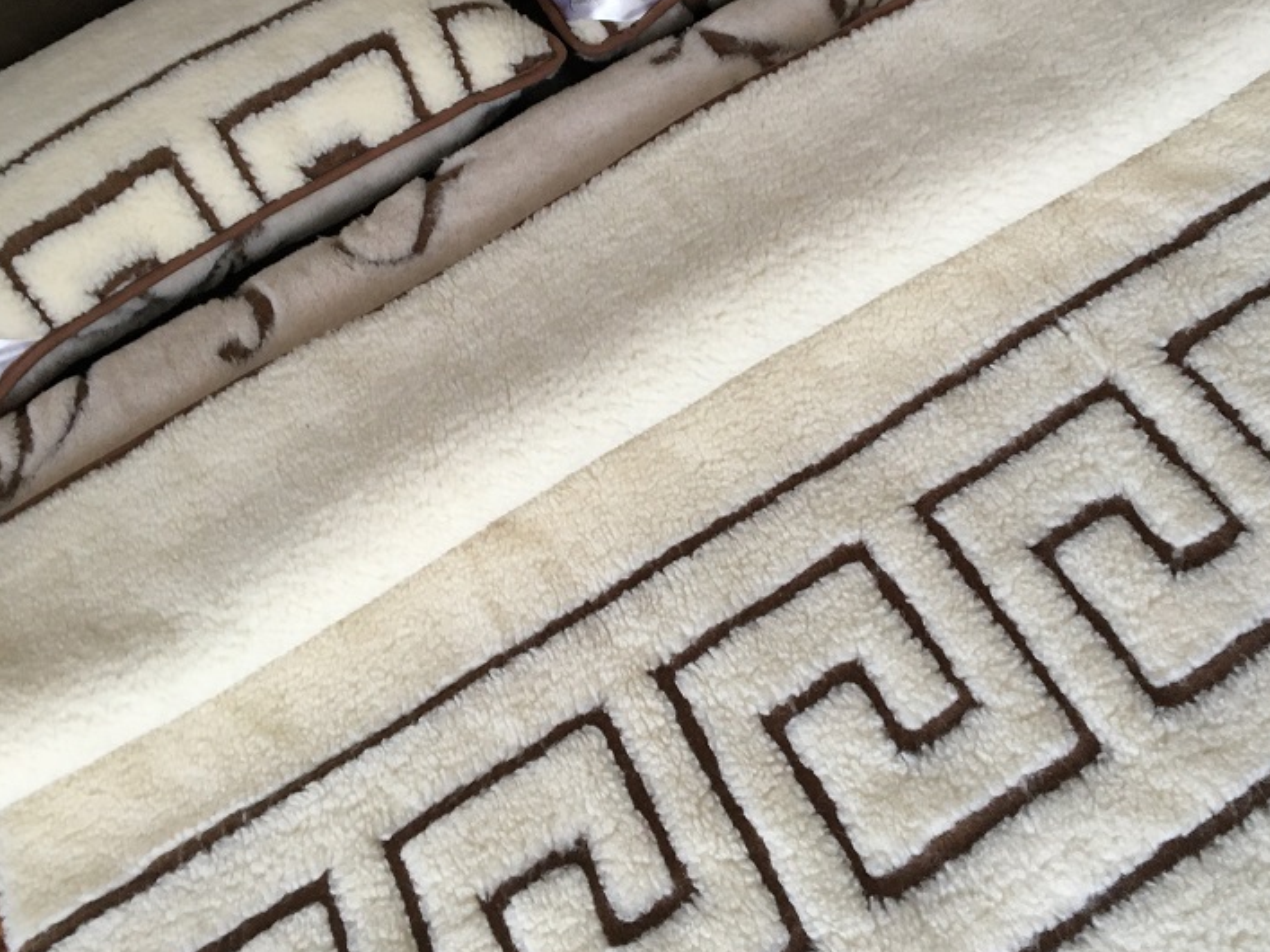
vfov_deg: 35.0
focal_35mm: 41
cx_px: 693
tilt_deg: -53.3
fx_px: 1504
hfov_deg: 45.7
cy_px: 379
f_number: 2.2
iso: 125
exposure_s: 1/33
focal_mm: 4.15
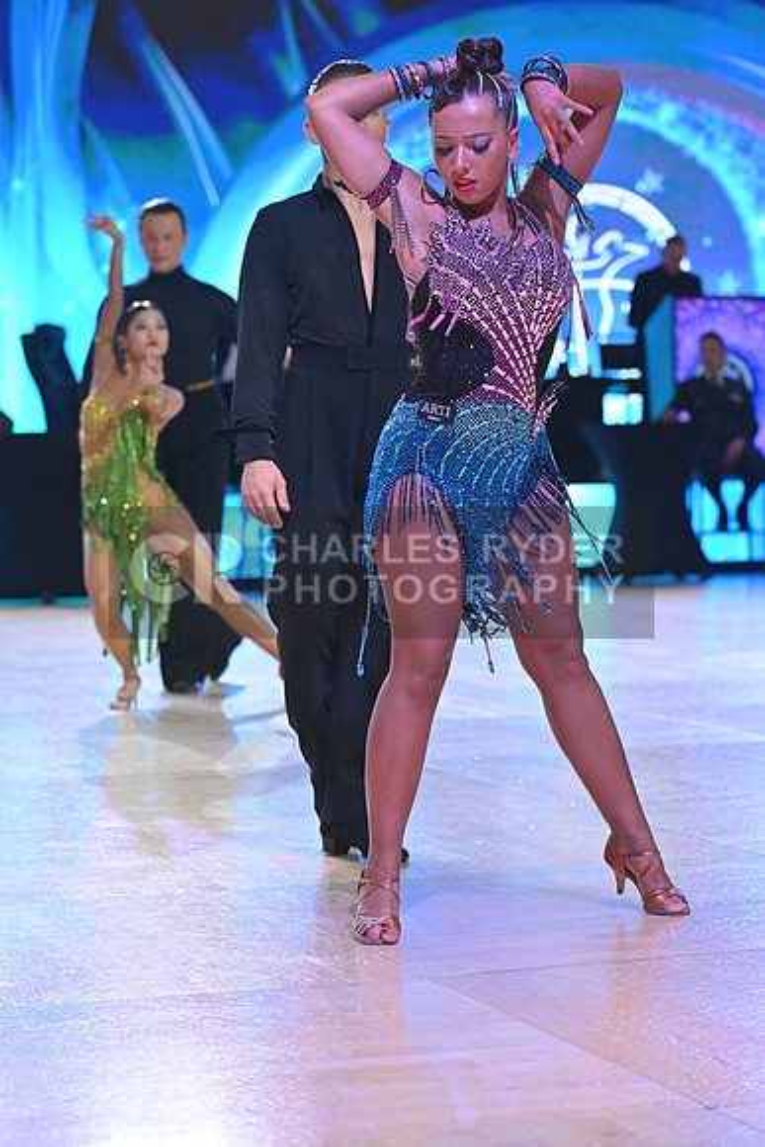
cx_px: 382
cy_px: 574
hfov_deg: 14.0
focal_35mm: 98
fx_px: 3122
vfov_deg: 20.8
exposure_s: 1/250
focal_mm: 98
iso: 1600
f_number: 4
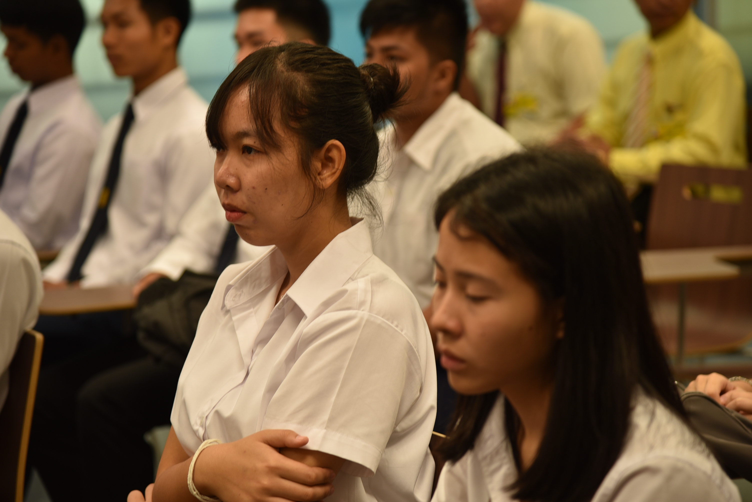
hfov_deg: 17.1
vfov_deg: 11.4
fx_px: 2507
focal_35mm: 120
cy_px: 251
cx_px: 376
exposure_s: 1/30
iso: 200
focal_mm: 120
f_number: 4
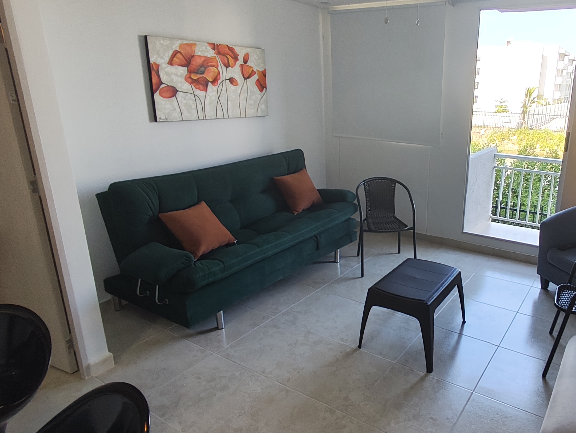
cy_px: 217
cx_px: 394
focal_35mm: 25
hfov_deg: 67.0
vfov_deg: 54.9
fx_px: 416
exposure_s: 1/120
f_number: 2.2
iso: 250
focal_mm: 1.65
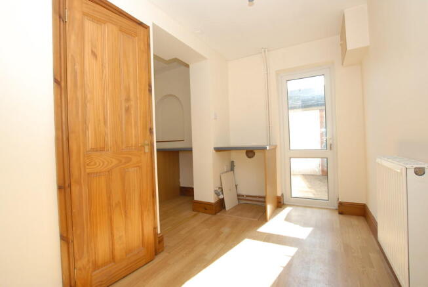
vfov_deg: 72.2
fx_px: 196
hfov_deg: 94.9
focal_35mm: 16
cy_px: 144
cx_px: 214
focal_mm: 11
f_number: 5
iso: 200
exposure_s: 1/60
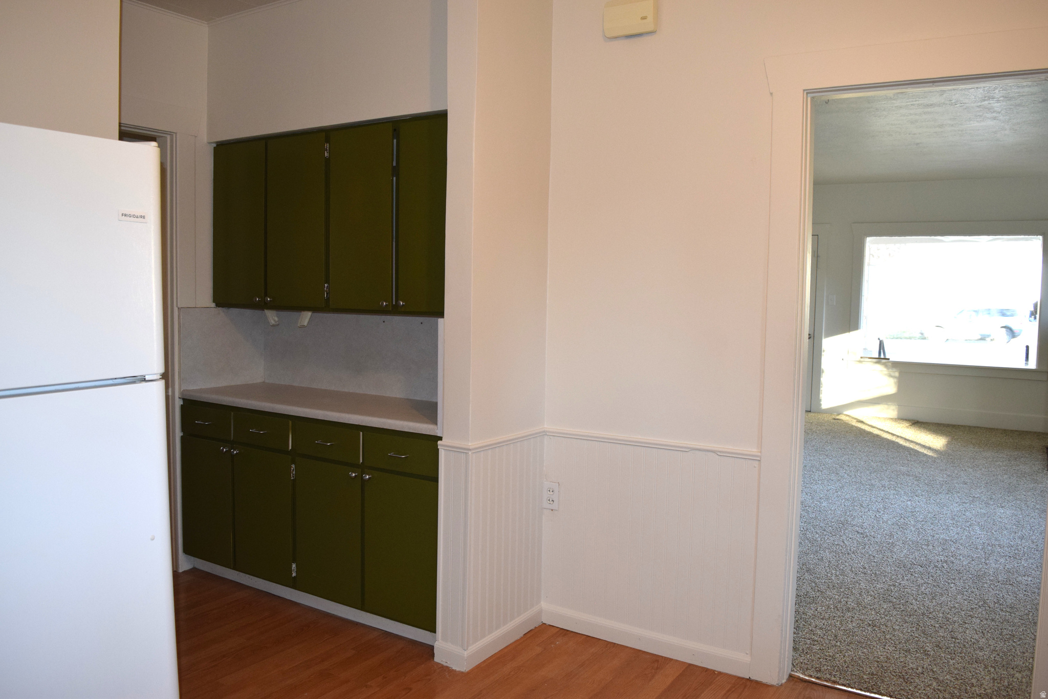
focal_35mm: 27
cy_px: 350
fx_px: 786
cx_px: 524
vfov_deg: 47.9
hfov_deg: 67.4
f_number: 5
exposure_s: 1/100
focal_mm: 18
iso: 800
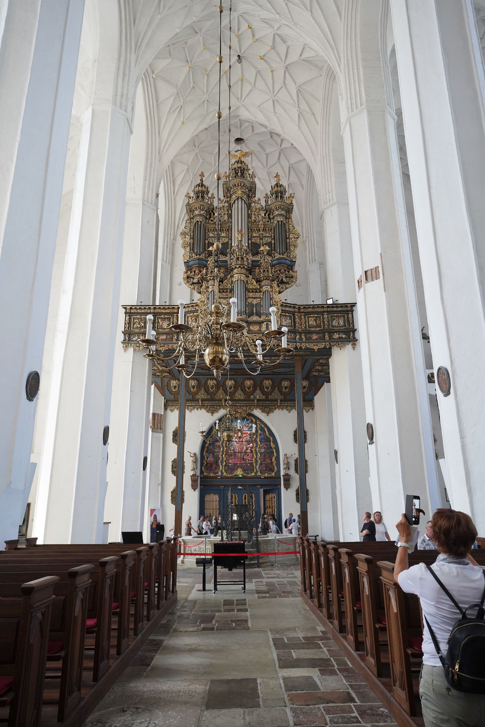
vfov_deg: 73.7
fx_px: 485
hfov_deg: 53.1
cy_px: 364
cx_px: 242
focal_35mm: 24
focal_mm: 24
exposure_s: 1/100
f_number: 7.1
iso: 800
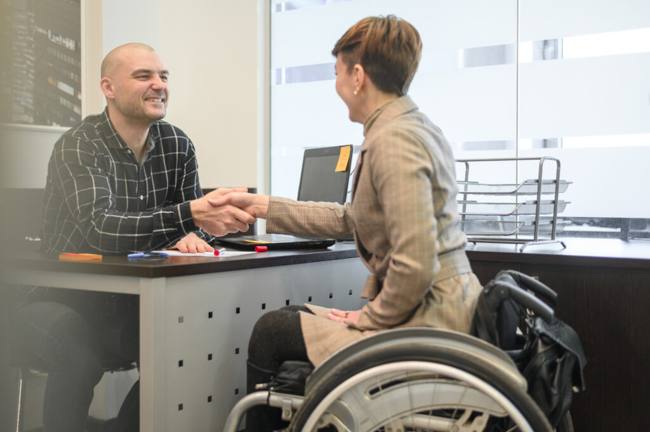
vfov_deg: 26.9
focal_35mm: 50
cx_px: 325
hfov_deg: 39.6
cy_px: 216
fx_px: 902
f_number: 1.8
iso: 400
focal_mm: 50
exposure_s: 1/80
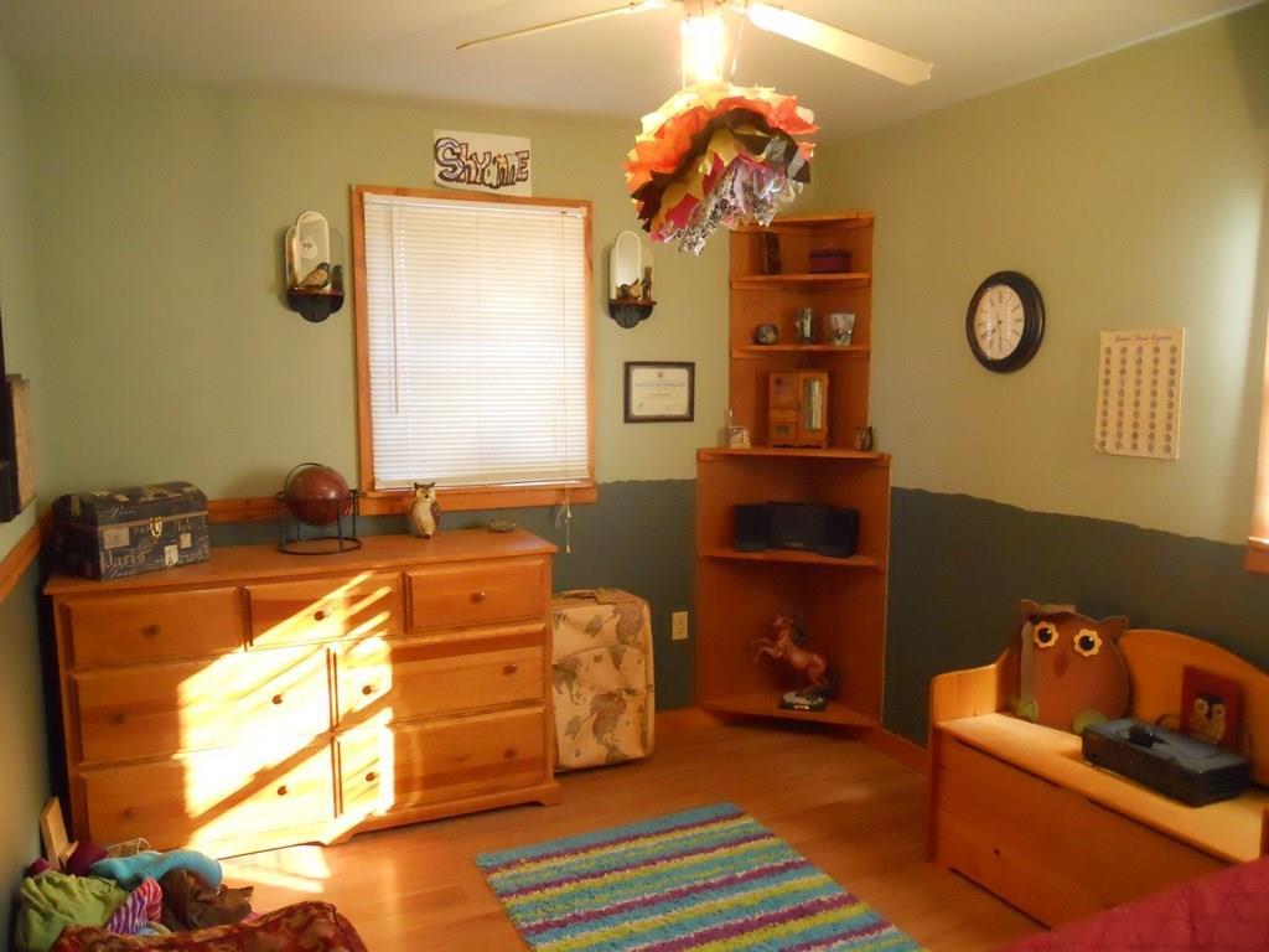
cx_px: 634
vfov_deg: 49.7
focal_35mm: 28
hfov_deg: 63.4
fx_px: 1026
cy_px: 476
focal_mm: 5
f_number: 2.7
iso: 800
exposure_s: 1/50
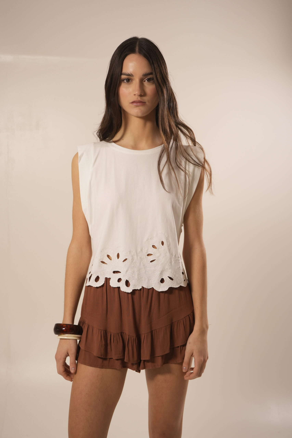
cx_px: 146
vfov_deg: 39.6
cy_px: 219
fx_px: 608
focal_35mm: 50
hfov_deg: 27.0
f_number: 4
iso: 400
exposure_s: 1/50
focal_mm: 50
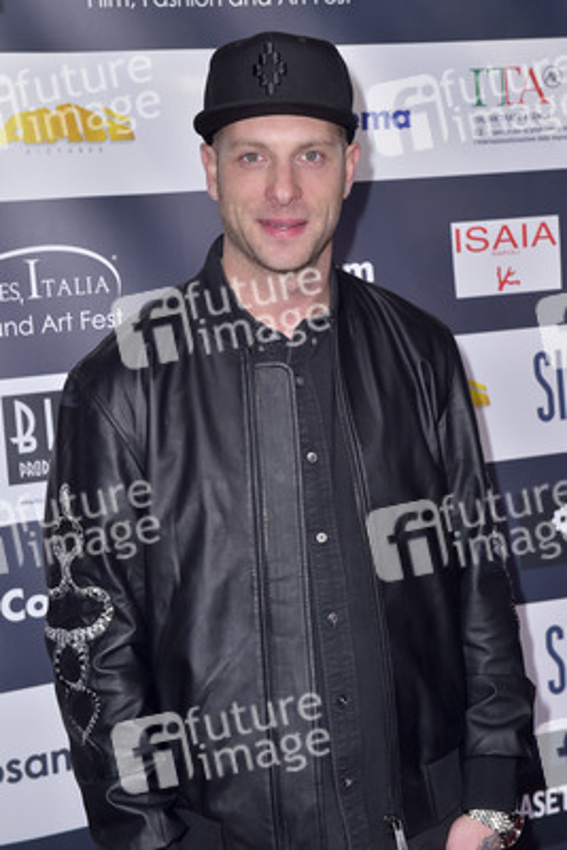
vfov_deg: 32.4
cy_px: 425
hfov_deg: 21.9
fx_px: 1463
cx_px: 284
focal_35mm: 62
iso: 500
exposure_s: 1/320
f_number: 6.3
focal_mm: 62
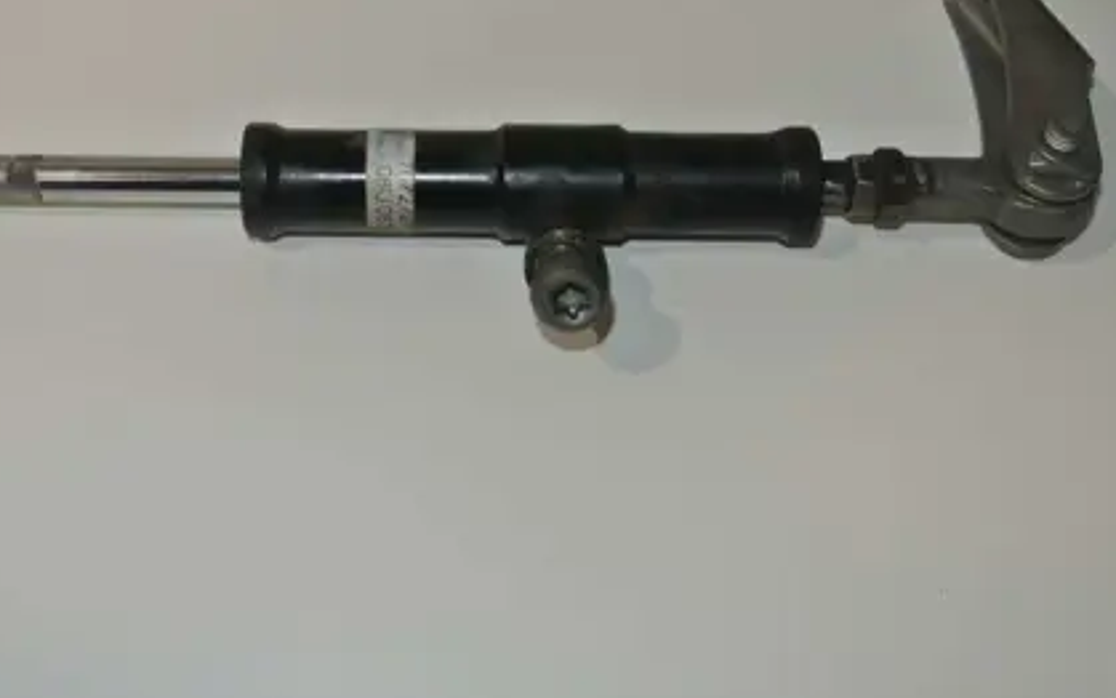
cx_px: 503
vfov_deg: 23.5
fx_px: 1673
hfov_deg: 36.9
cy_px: 237
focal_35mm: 55
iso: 200
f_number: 4.2
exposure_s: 1/60
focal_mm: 15.7
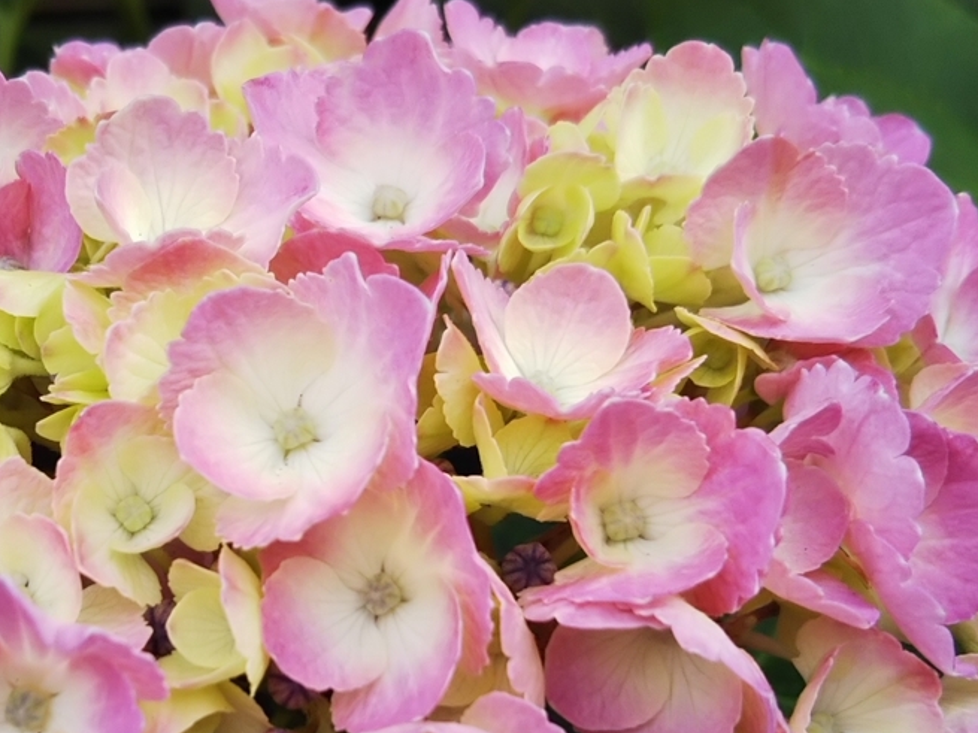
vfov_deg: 26.3
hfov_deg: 34.5
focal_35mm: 55
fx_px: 1554
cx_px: 308
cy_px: 517
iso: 20
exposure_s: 1/220
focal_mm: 4
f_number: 2.2
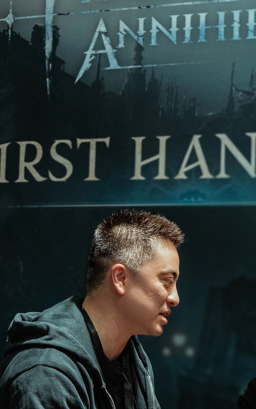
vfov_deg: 26.8
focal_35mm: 76
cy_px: 310
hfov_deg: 17.0
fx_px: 849
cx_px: 202
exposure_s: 1/160
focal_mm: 24
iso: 5000
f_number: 4
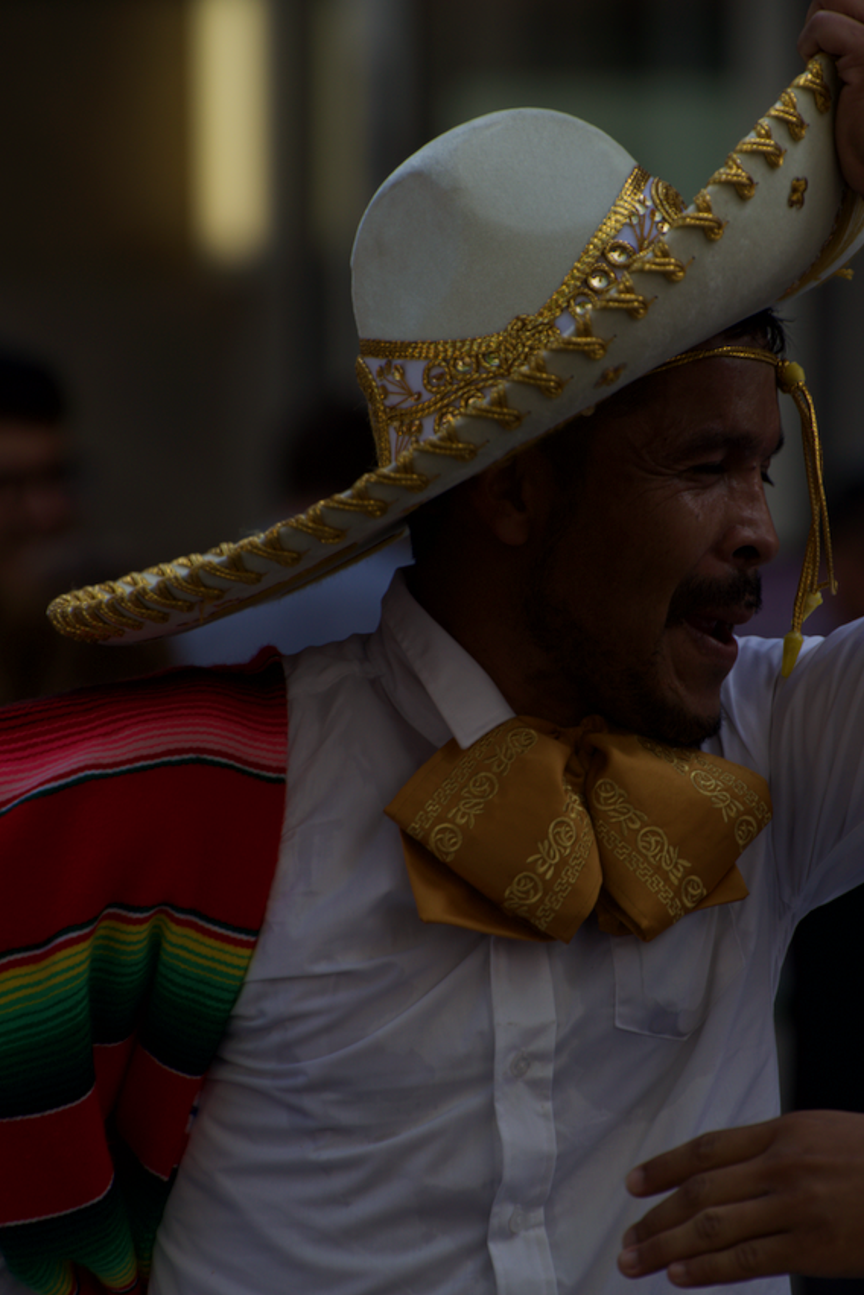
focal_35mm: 541
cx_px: 517
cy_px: 648
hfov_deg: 2.5
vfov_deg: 3.8
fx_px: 19474
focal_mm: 240
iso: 100
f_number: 5.6
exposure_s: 1/400
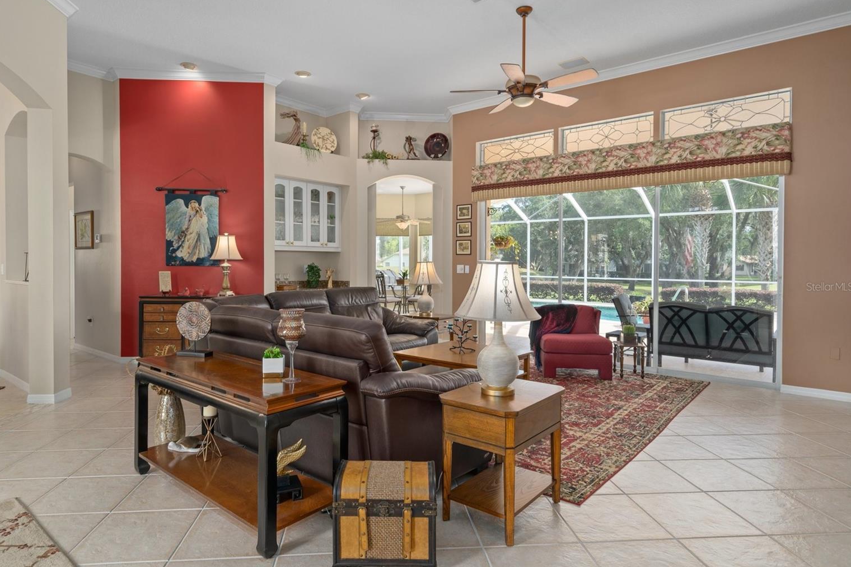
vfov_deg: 61.9
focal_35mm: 20
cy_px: 287
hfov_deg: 83.9
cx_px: 408
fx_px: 473
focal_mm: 19
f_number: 8
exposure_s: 1/2.5
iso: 320
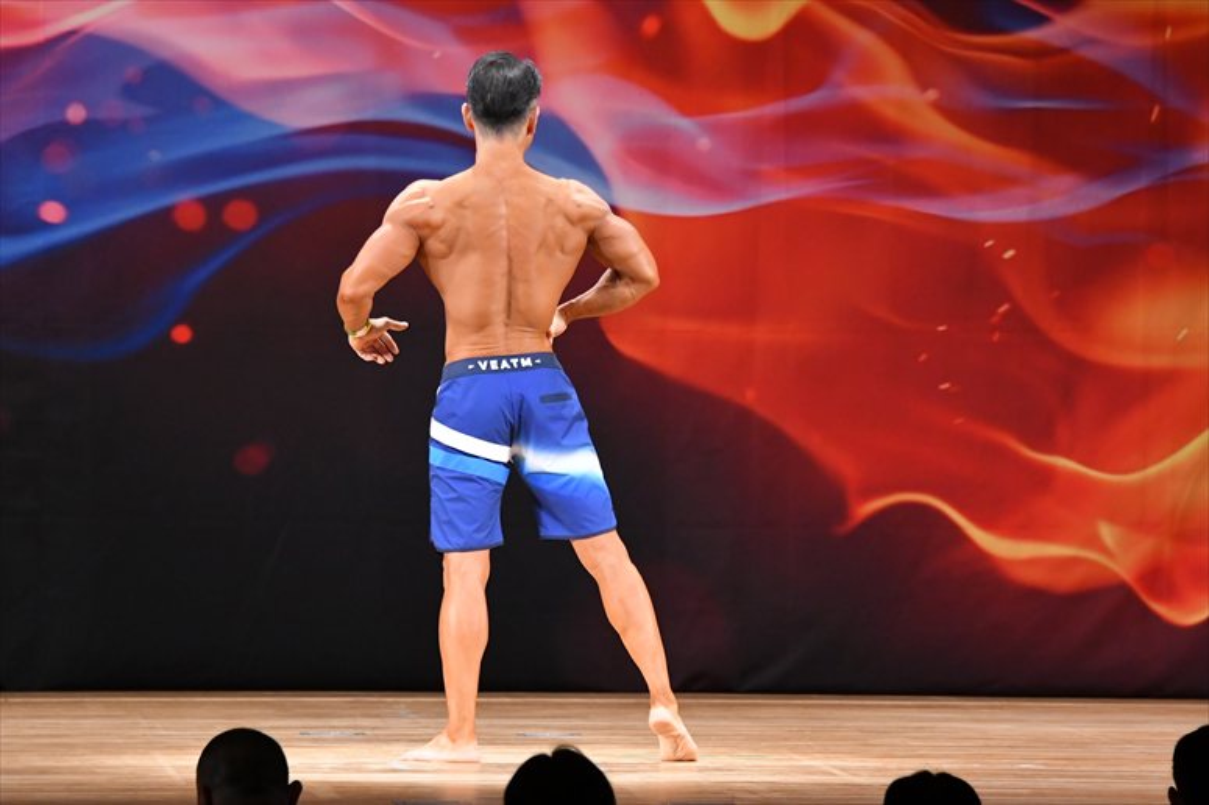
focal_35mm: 240
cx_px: 604
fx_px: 8056
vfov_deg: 5.7
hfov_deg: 8.6
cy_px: 402
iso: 3200
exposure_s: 1/400
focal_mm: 160
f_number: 5.6
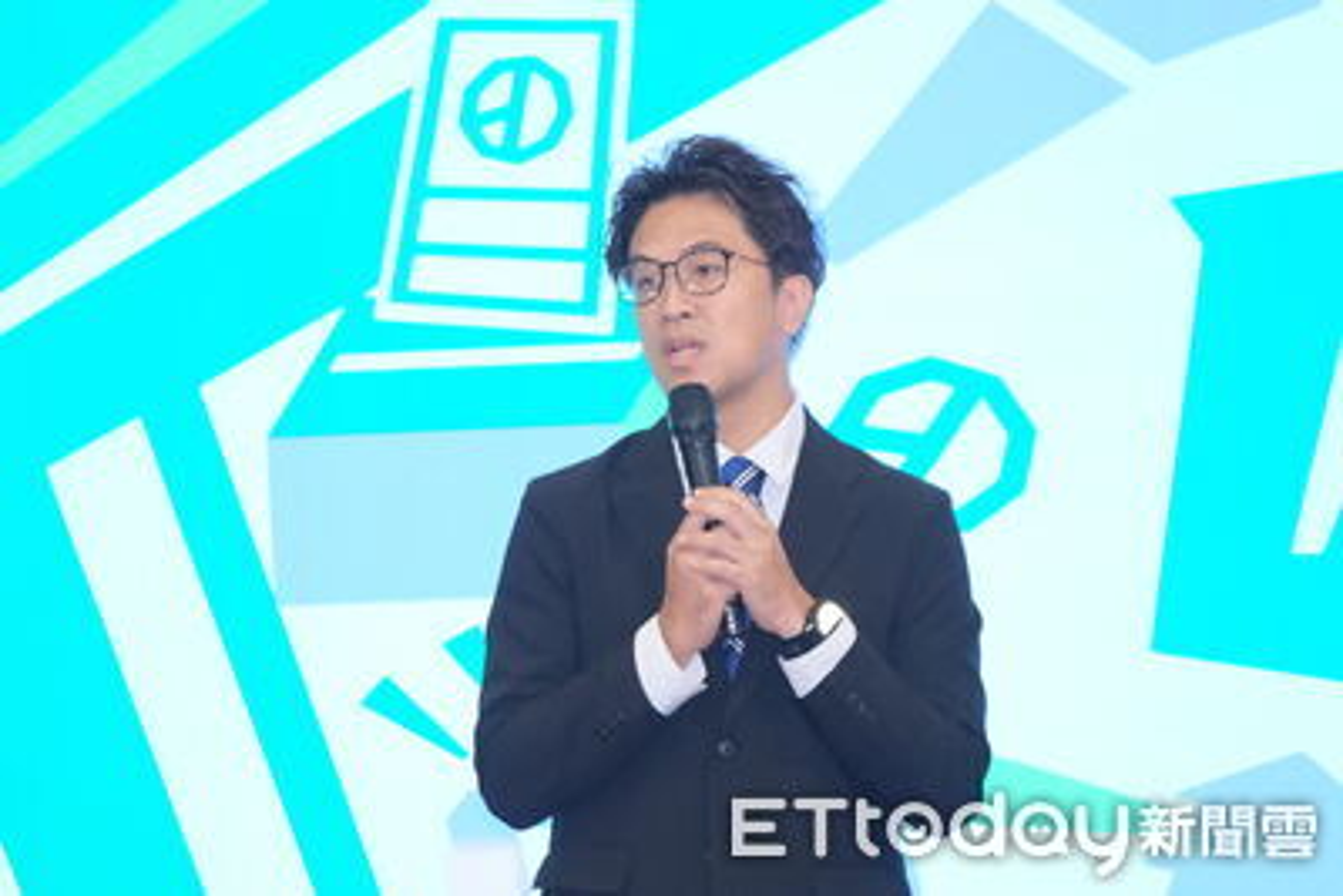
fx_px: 7239
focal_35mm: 194
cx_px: 672
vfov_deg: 7.1
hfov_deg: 10.6
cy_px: 448
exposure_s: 1/250
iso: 2500
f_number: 2.8
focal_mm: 129.2
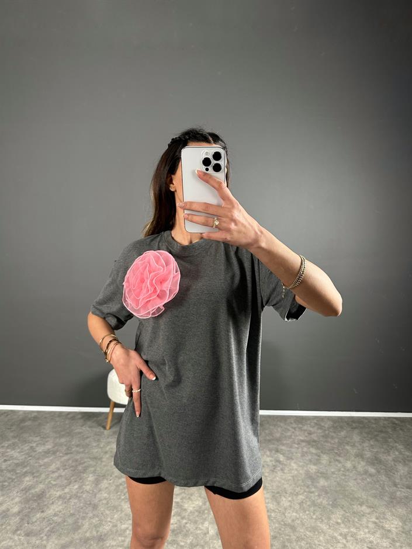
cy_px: 274
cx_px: 206
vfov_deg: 71.6
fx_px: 381
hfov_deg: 56.8
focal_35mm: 24
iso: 250
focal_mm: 6.86
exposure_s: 1/116
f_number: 1.78
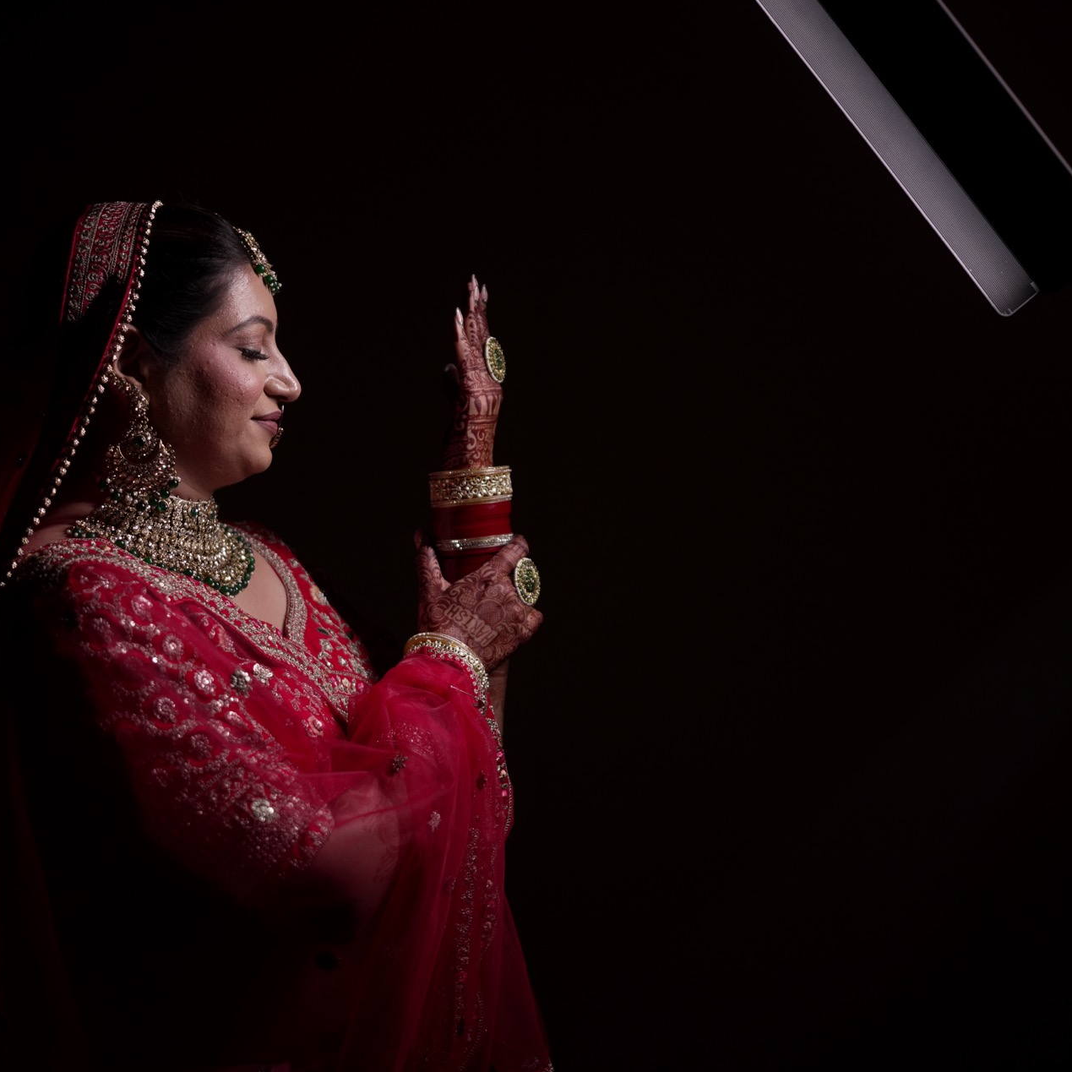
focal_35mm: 45
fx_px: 1577
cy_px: 539
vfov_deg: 37.6
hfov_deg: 37.5
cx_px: 589
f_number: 1.4
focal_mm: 35
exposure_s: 1/1250
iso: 400
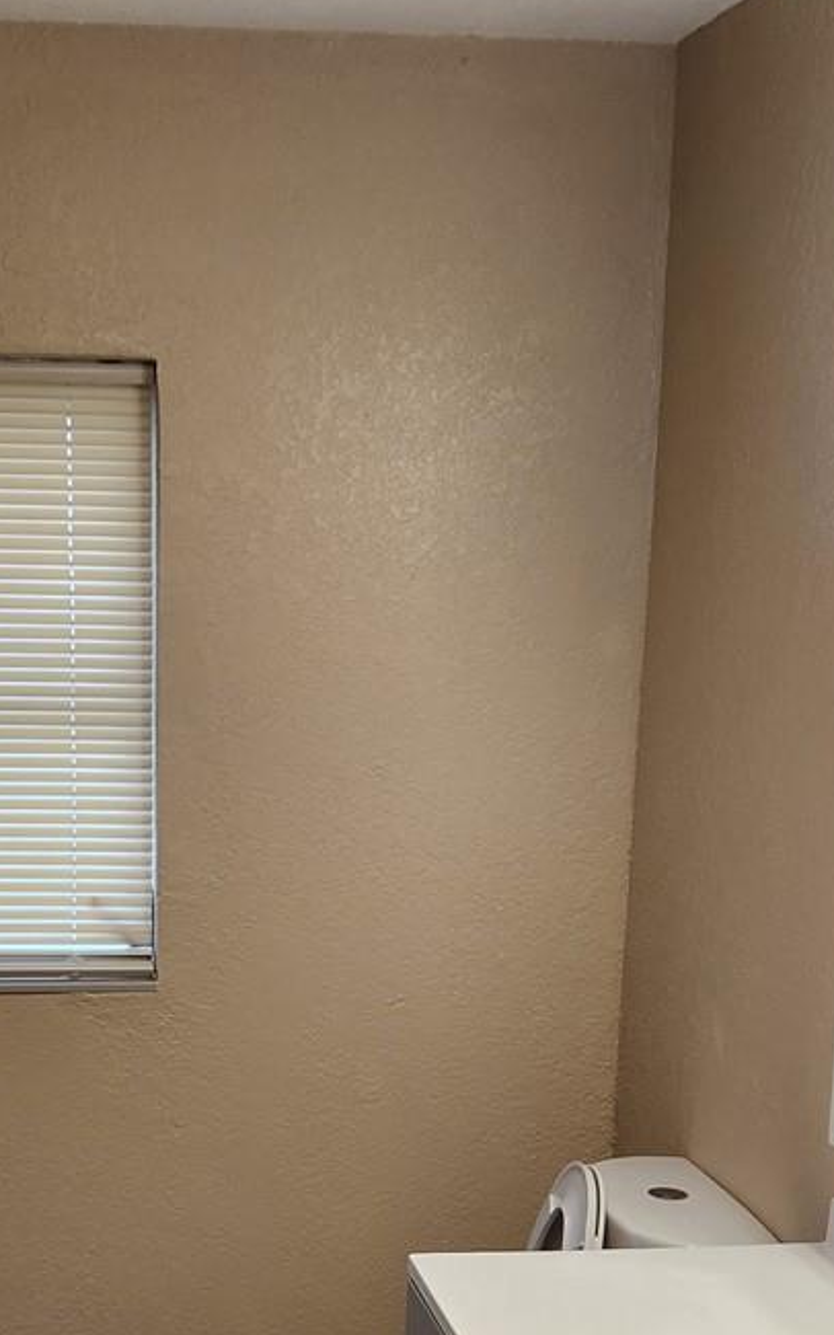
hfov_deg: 21.4
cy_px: 1175
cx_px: 207
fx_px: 2183
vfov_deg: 32.5
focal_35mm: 60
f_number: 1.8
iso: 80
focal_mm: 5.4
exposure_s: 1/120
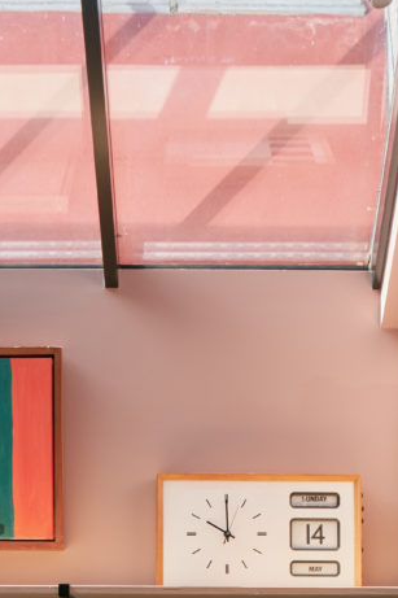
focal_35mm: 80
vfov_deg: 23.3
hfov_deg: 17.0
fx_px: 1328
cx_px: 163
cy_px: 712
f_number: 8
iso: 160
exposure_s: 1/60
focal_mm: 21.3
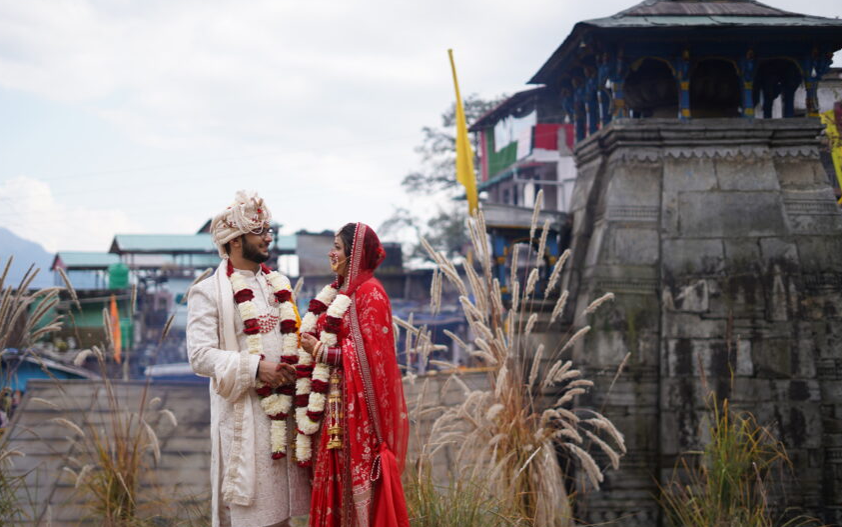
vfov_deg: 24.9
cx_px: 416
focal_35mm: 52
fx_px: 1193
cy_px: 274
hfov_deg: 38.9
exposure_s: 1/2000
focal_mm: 50
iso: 160
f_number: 1.8
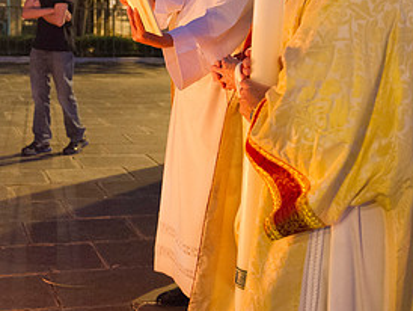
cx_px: 112
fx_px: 776
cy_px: 54
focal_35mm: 65
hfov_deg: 29.4
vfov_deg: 22.3
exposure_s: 1/60
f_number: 2.8
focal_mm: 32
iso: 3200
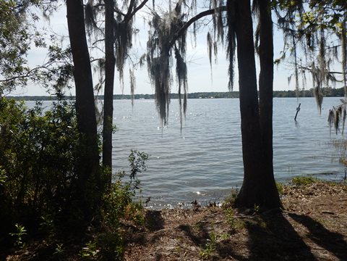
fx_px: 241
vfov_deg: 56.8
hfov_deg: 71.6
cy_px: 130
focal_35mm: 24
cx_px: 174
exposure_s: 1/1250
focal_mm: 4.3
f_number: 4.1
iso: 125
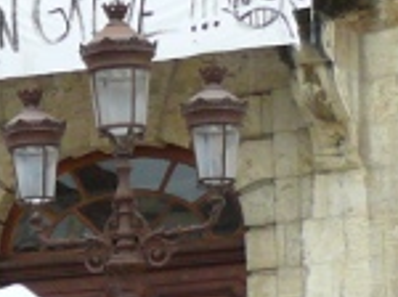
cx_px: -236
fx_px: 2985
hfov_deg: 7.5
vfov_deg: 5.5
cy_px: 663
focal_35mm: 260
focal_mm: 8
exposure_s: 1/400
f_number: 2.8
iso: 200
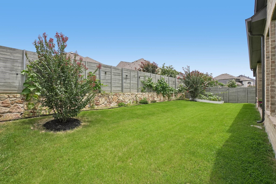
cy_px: 92
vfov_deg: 77.3
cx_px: 138
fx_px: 115
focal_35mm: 15
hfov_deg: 100.4
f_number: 8
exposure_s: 1/1250
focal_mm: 10
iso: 400
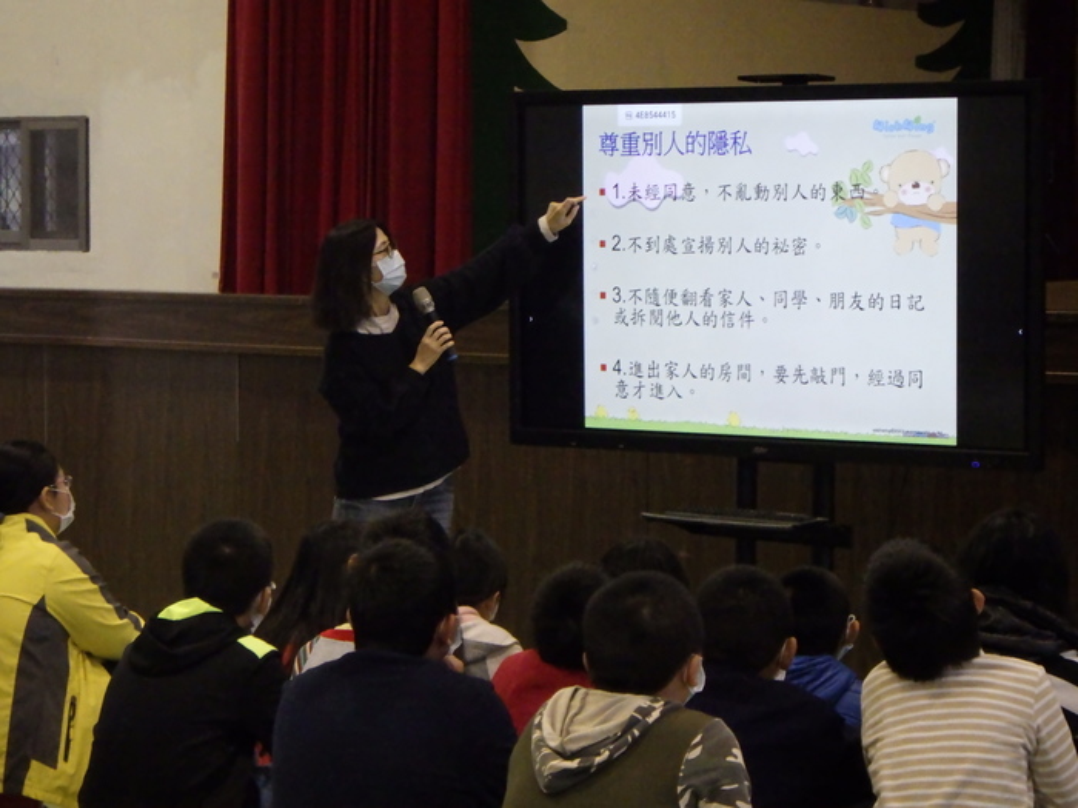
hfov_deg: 17.1
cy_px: 404
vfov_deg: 12.9
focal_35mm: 115
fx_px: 3581
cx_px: 539
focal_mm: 20.6
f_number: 5.2
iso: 1600
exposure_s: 1/100
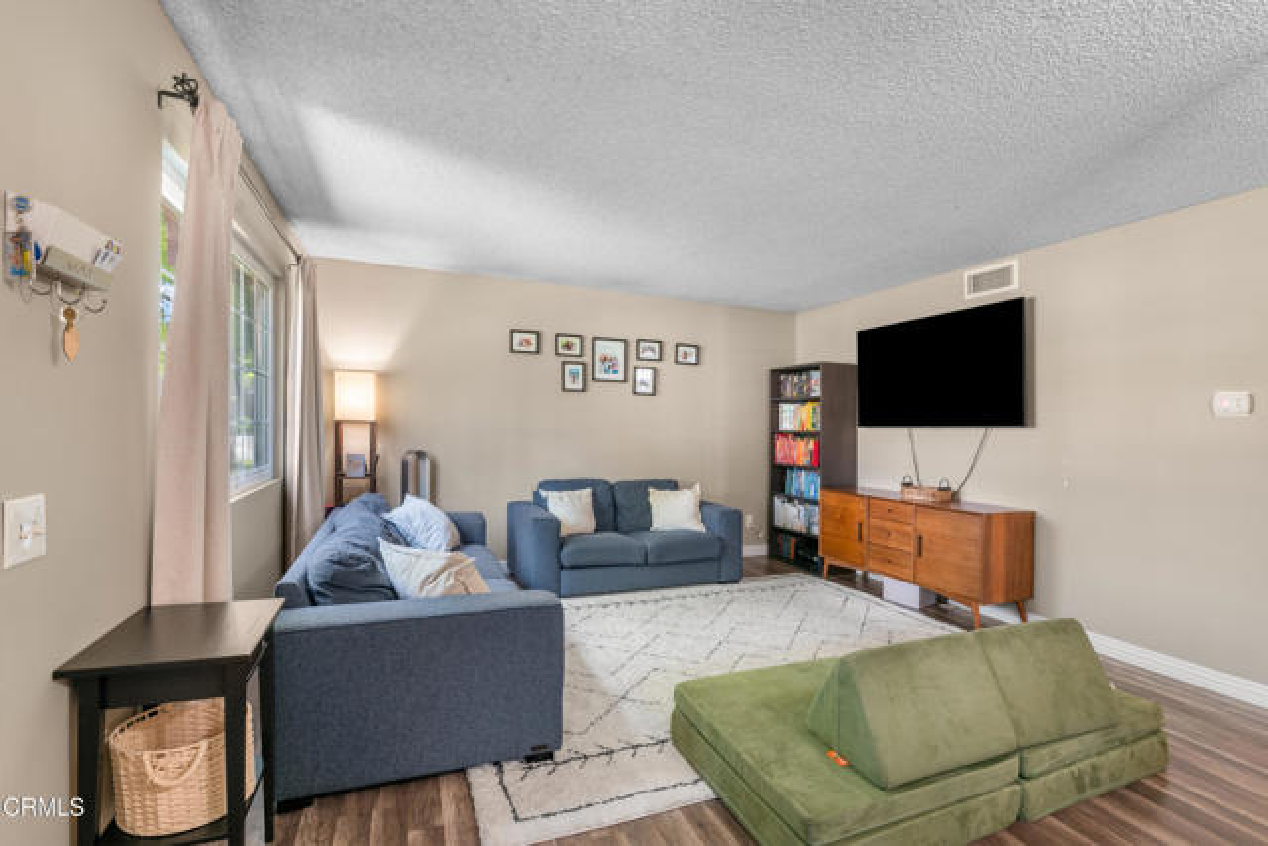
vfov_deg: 73.8
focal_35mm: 16
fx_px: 564
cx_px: 634
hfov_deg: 96.7
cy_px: 423
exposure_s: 1/1.25
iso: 100
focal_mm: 16
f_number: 8
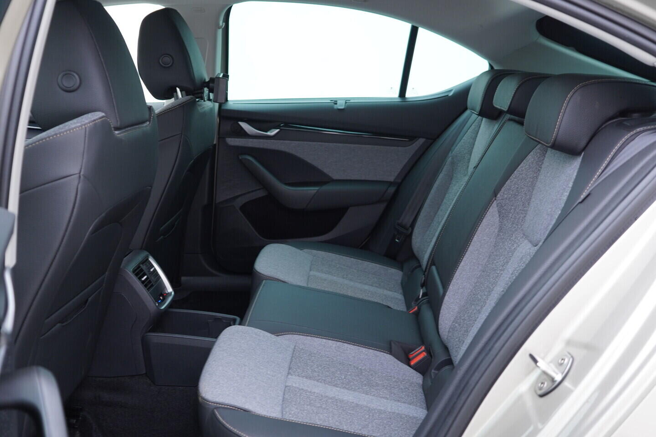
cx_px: 328
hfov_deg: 53.1
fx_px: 656
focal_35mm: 36
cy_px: 218
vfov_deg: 36.9
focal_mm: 24
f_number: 2.8
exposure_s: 1/40
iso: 250
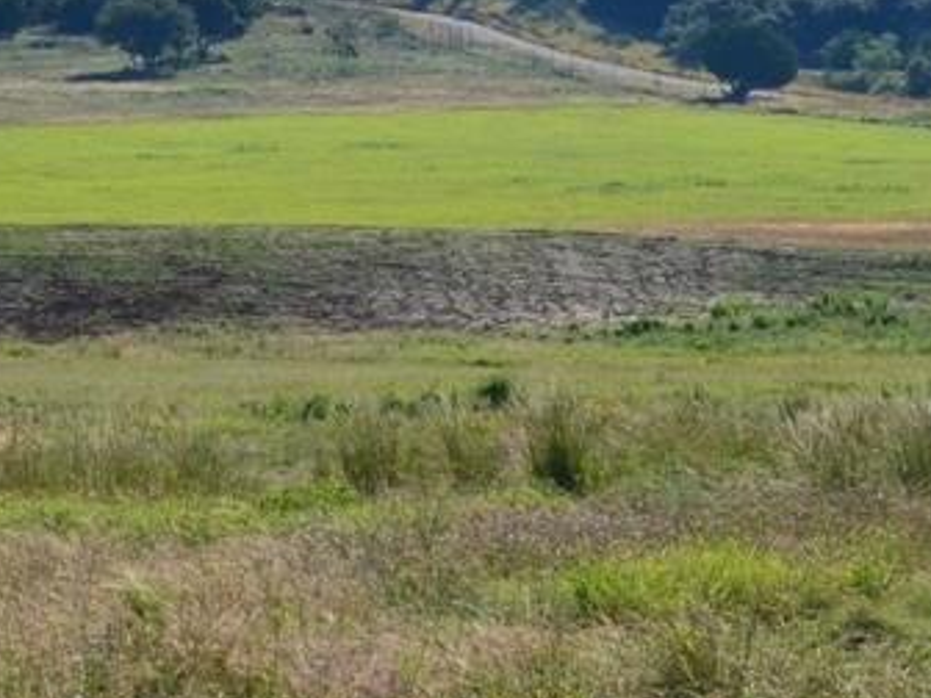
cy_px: 172
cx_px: 443
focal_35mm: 151
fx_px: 4059
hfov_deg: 13.1
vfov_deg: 9.8
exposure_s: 1/500
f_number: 11
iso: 200
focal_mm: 55
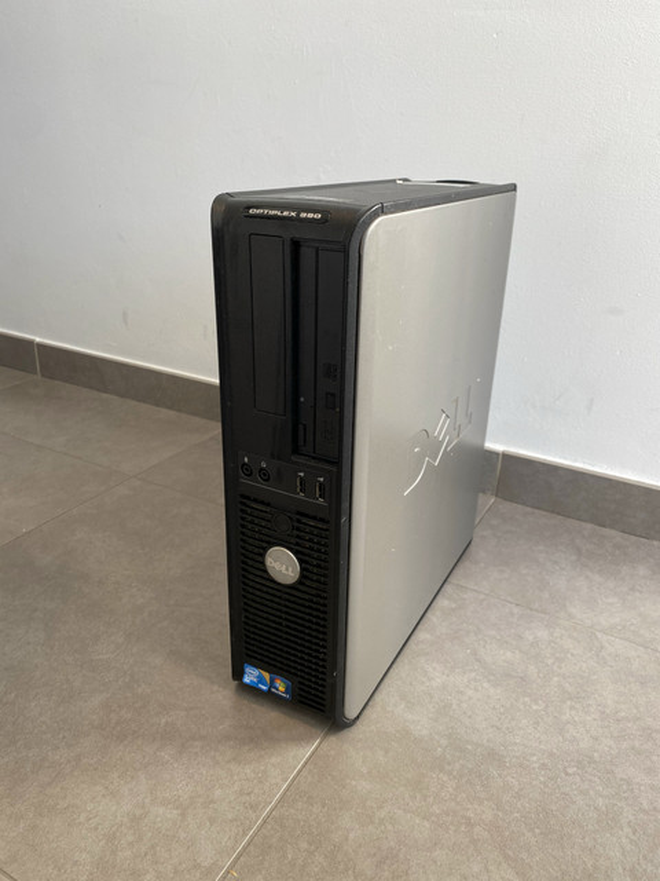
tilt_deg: -23.2
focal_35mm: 26
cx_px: 330
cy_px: 440
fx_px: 661
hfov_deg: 53.1
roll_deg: -2.2
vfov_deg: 67.3
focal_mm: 4.25
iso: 50
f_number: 1.8
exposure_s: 1/100
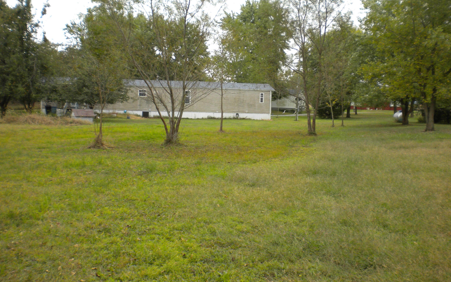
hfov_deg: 51.5
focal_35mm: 38
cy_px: 134
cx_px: 221
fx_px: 467
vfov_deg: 33.6
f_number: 4.6
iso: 100
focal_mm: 6.3
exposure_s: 1/204
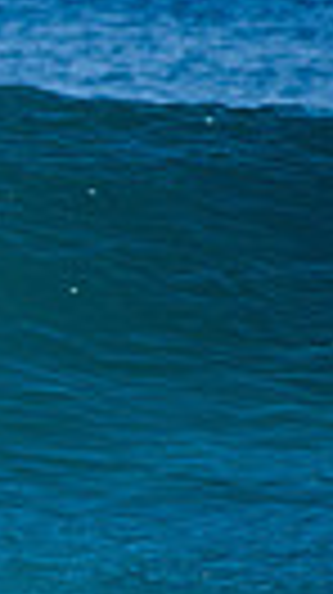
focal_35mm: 2296
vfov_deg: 0.9
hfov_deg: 0.5
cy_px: 448
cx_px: -580
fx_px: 36134
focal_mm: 500
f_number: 5.6
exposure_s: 1/1600
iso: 160
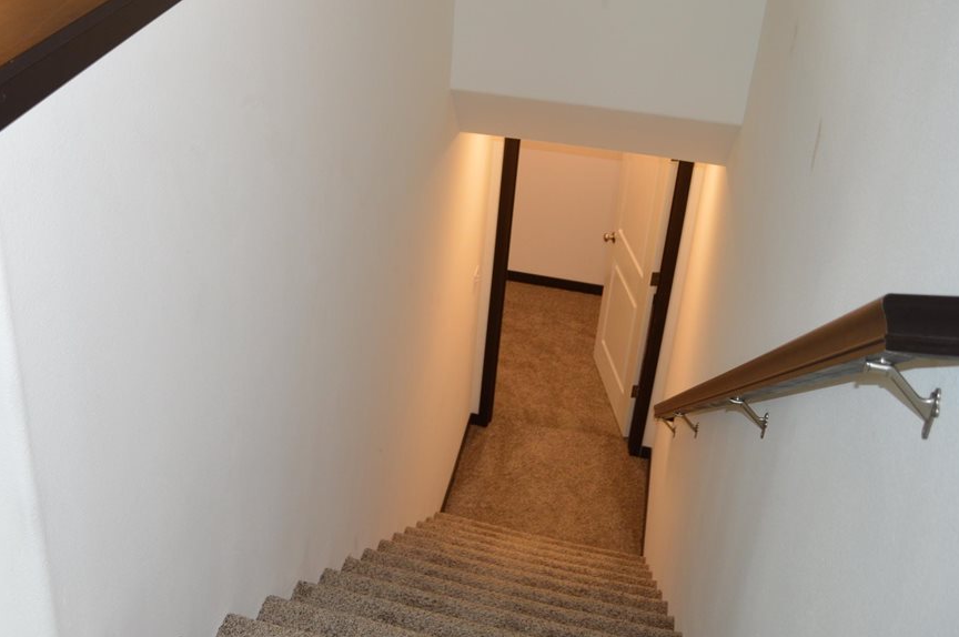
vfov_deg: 32.8
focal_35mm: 40
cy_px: 169
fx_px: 1064
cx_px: 282
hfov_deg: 47.3
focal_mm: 18
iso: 400
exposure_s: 1/60
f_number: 4
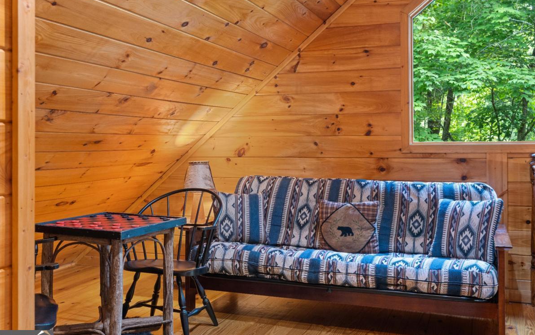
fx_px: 540
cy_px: 168
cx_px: 269
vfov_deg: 34.4
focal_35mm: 37
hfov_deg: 52.7
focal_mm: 36
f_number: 8
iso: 640
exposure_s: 1.5
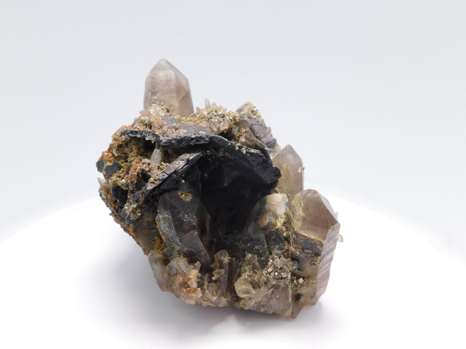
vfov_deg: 46.8
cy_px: 174
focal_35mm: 30
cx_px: 233
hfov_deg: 60.0
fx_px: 404
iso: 125
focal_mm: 5.3
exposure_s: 1/160
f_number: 3.2
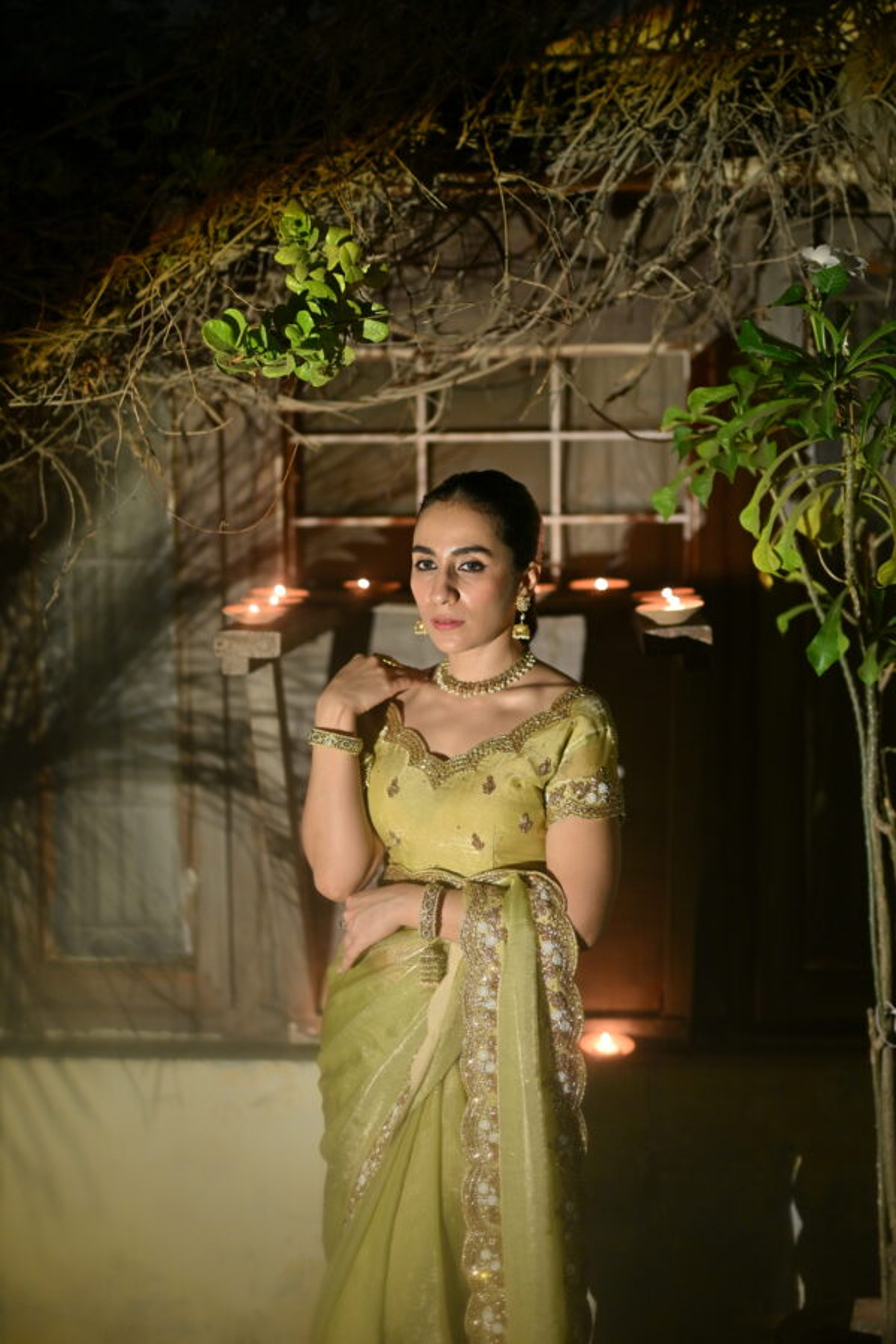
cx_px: 448
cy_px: 672
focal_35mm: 50
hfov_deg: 27.0
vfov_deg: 39.6
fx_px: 1867
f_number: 1.2
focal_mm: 50
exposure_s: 1/100
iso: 500
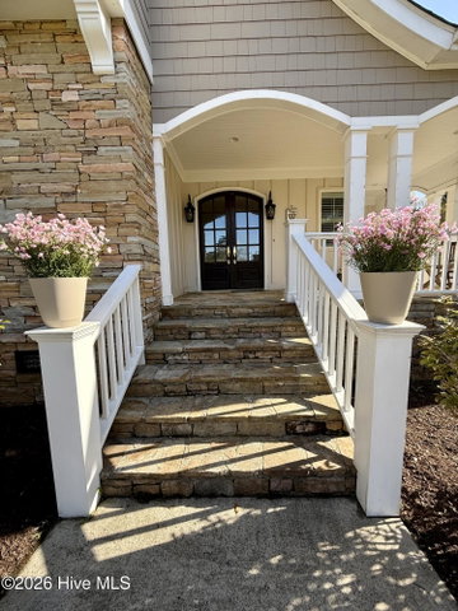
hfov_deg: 85.7
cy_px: 306
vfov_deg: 102.1
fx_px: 247
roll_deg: +1.1
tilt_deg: -6.5
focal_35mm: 14
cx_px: 229
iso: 50
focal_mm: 2.22
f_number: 2.2
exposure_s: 1/333
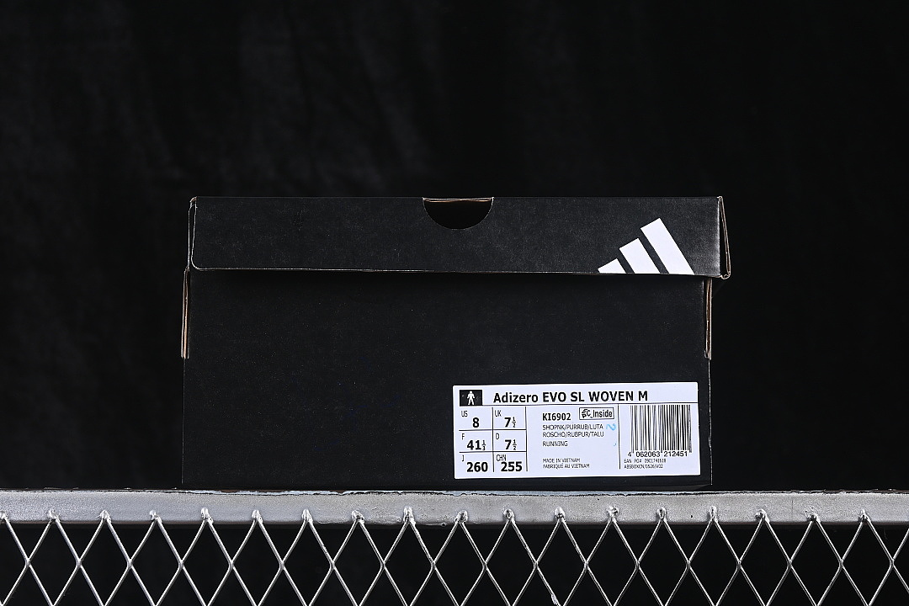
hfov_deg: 27.0
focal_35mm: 75
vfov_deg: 18.2
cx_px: 454
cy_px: 303
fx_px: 1894
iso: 160
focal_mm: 50
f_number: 6.3
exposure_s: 1/60
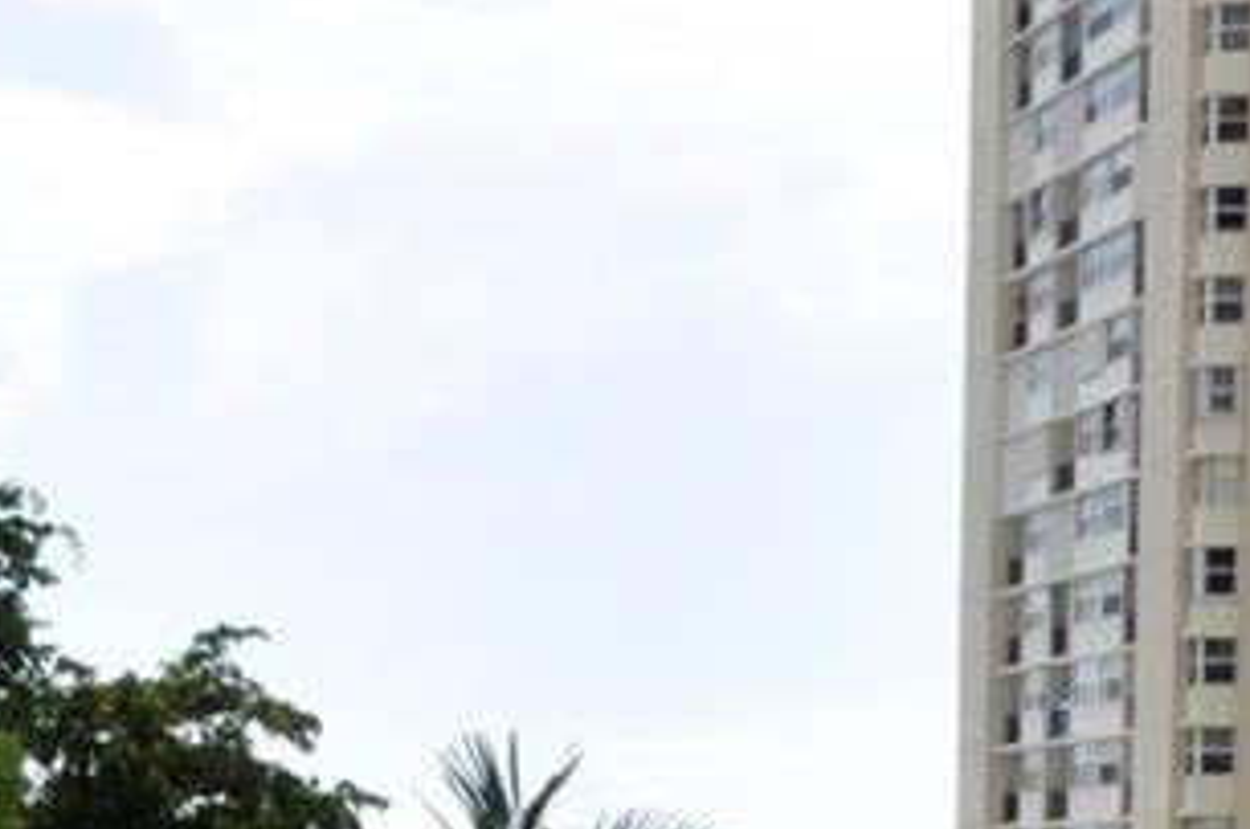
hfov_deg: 10.4
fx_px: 6517
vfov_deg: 7.1
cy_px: 1344
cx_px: -821
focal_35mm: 188
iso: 200
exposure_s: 1/200
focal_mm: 24
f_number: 10
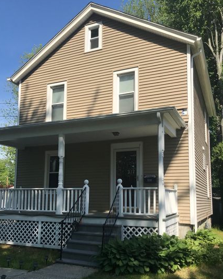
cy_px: 167
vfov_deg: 52.5
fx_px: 280
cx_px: 102
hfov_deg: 43.3
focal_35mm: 34
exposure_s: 1/2398
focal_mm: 3.99
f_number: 1.8
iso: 20
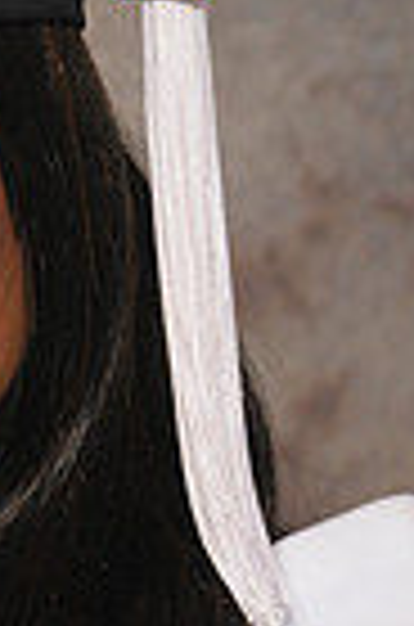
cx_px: -286
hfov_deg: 2.3
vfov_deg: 3.5
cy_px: 315
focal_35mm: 596
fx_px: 10333
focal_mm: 95
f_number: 5.6
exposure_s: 1/60
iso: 200
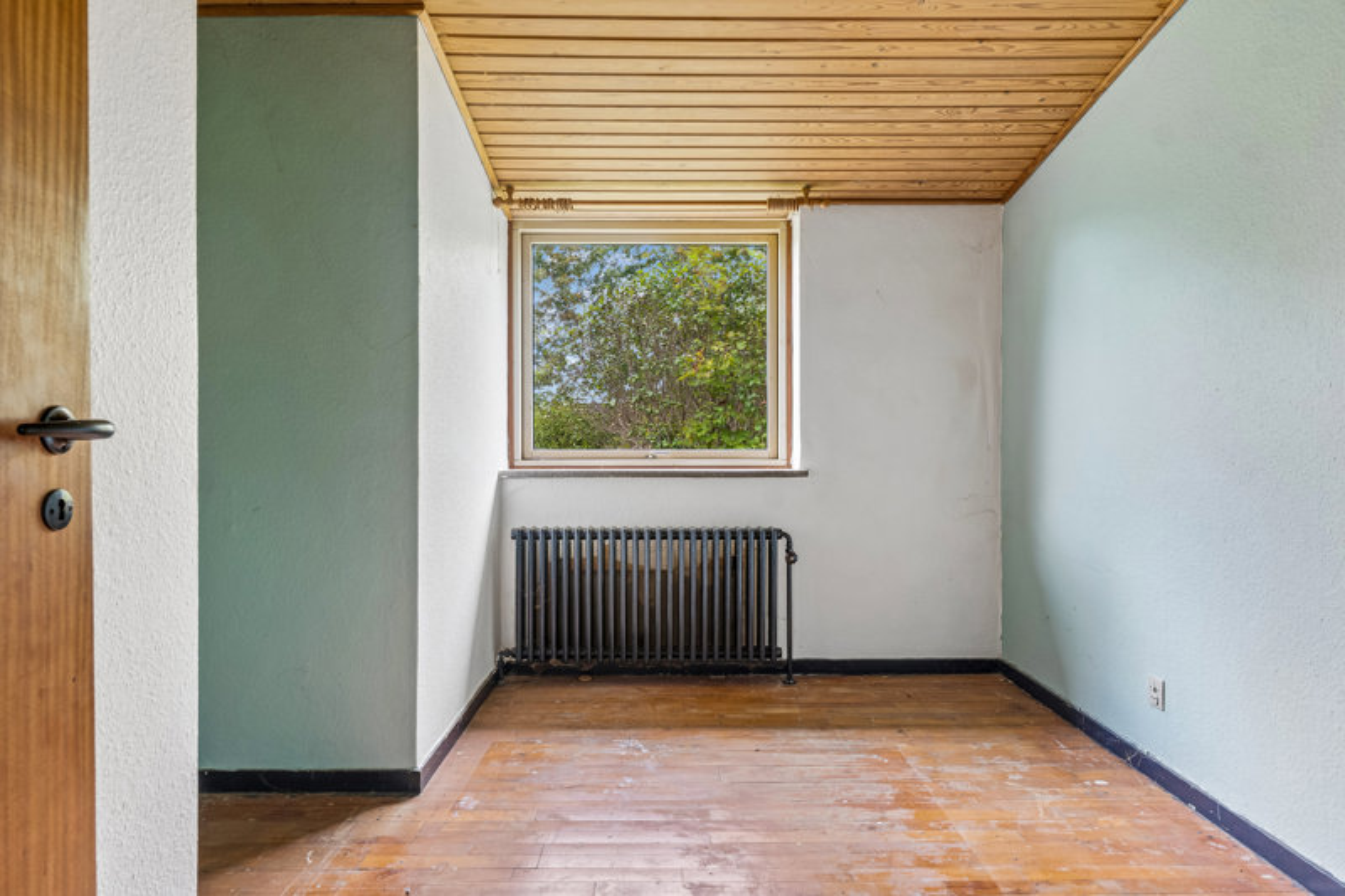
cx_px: 672
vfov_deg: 59.5
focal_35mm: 21
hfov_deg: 81.2
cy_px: 448
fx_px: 784
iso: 200
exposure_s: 1/6
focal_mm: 14
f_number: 8
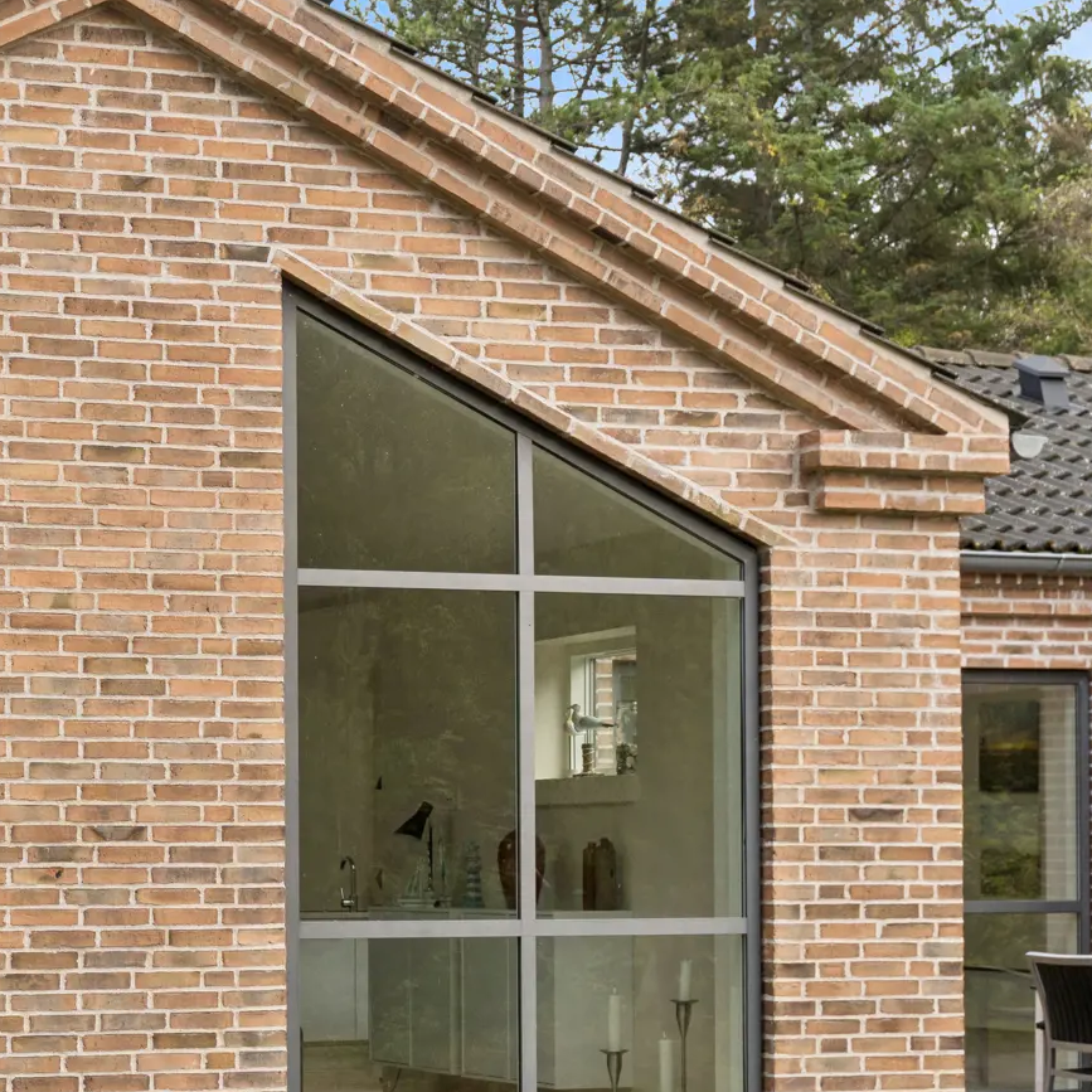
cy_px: 586
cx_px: -48
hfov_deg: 21.0
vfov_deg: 21.9
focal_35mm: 79
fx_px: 2820
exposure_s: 1/250
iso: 250
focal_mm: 28
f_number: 6.3
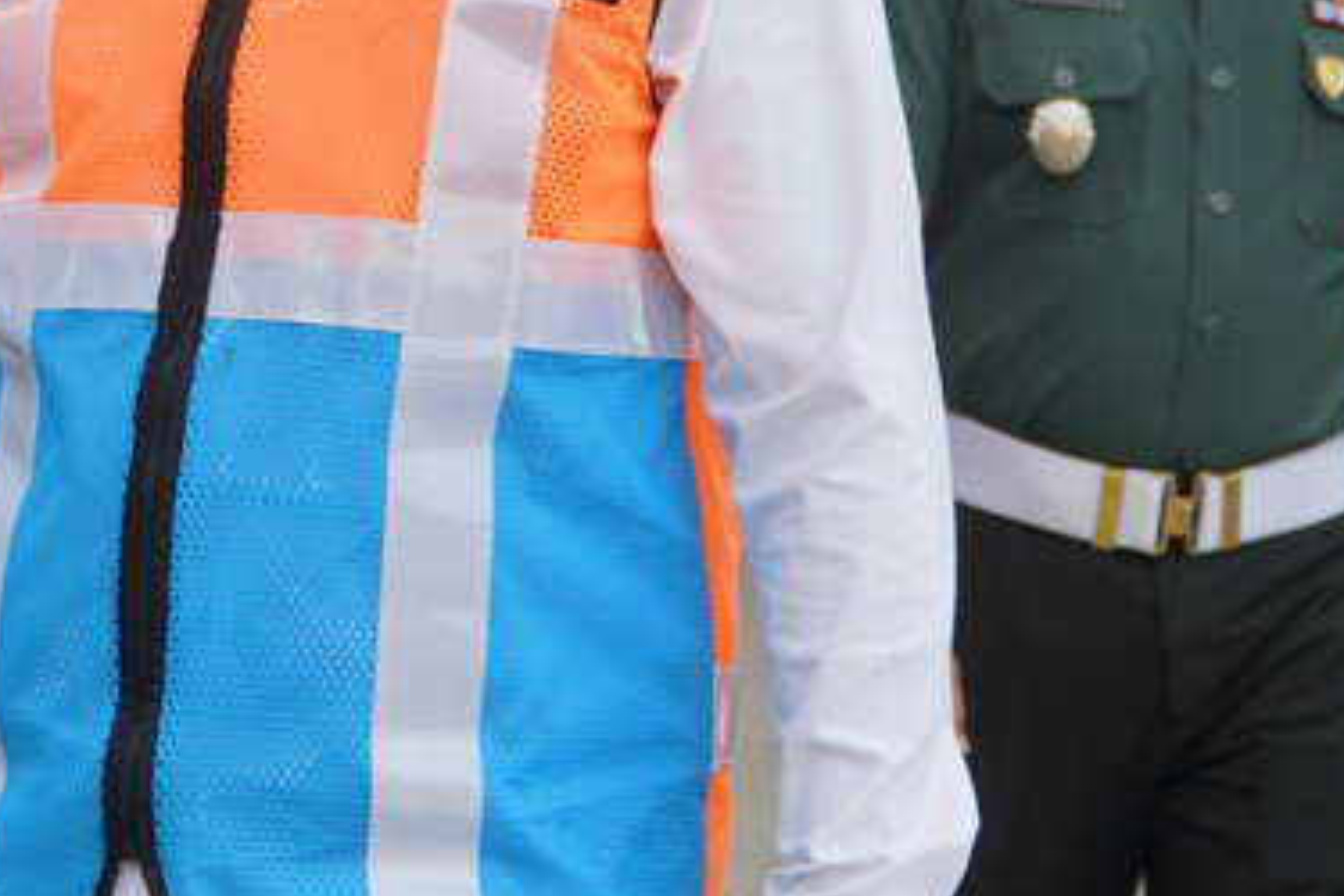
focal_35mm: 159
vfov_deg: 8.5
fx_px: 5921
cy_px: -211
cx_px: -595
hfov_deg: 12.4
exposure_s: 1/320
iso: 100
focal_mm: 33
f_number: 4.5
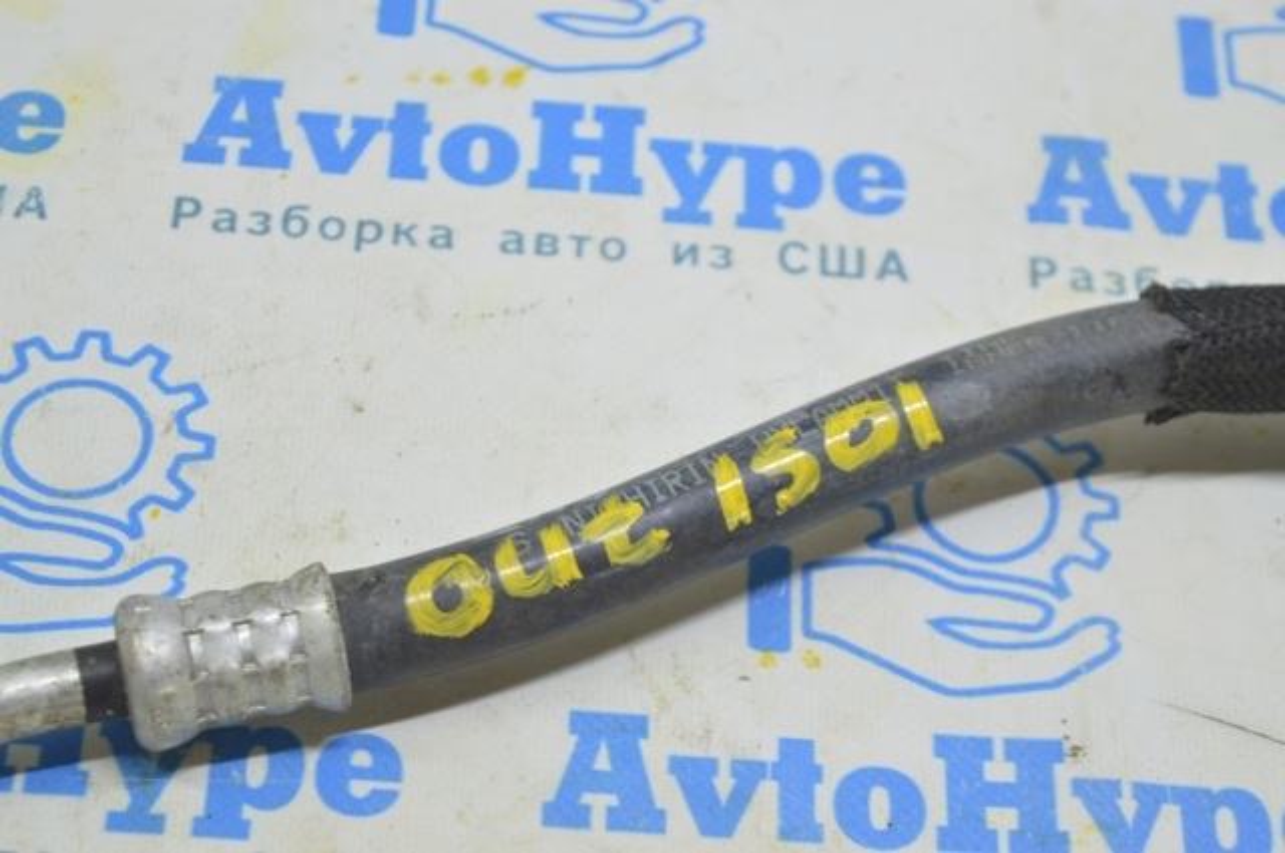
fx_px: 2941
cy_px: 426
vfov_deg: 16.5
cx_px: 642
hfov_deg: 24.6
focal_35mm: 82
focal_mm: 55
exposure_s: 1/20
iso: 400
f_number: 5.6
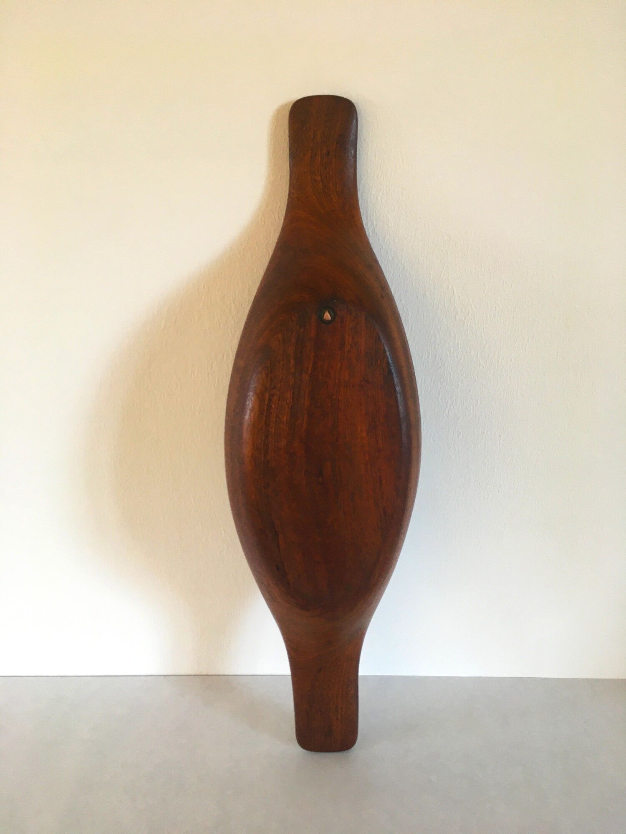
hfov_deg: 48.2
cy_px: 417
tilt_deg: -17.9
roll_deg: +3.2
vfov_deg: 61.7
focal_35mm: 29
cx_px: 313
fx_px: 699
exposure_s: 1/33
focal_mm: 4.15
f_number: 2.2
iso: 80
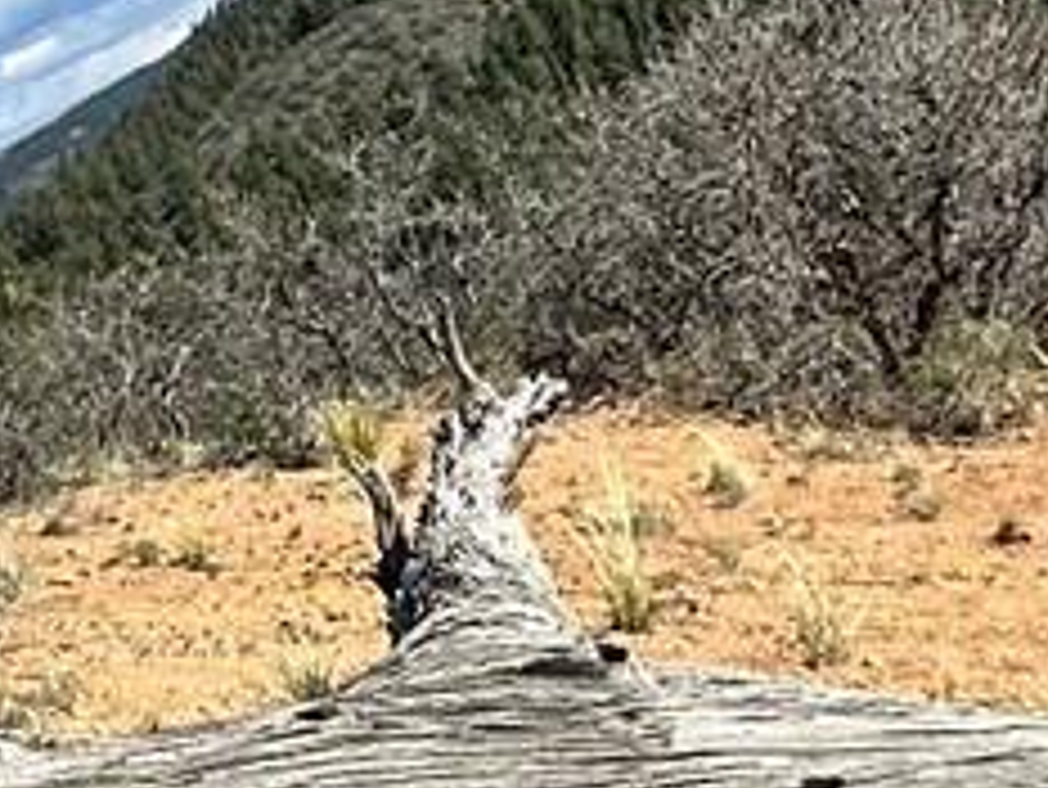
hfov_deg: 20.4
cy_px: 1198
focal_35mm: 96
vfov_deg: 14.4
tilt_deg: -18.3
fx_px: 2908
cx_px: 378
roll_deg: +23.7
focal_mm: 2.22
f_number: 2.2
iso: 40
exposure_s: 1/2092
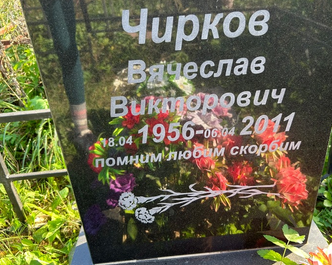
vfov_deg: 48.4
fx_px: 295
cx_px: 183
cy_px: 119
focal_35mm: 30
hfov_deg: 58.7
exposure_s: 1/164
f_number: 1.5
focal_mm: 5.7
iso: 40
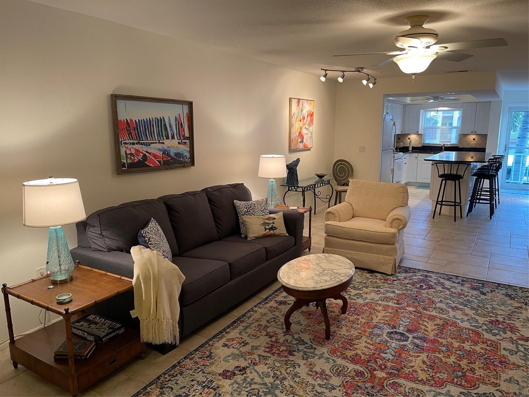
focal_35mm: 26
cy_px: 198
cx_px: 264
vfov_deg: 53.1
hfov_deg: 67.3
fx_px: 397
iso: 100
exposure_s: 1/60
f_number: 1.6
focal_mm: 5.1
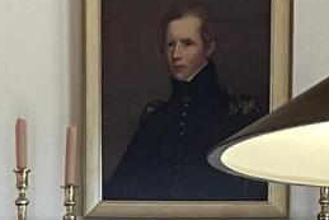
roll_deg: -0.3
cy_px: 593
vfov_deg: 6.2
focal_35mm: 209
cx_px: 23
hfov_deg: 9.8
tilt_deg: -5.6
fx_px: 1911
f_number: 1.6
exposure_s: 1/60
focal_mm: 4.2
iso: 125
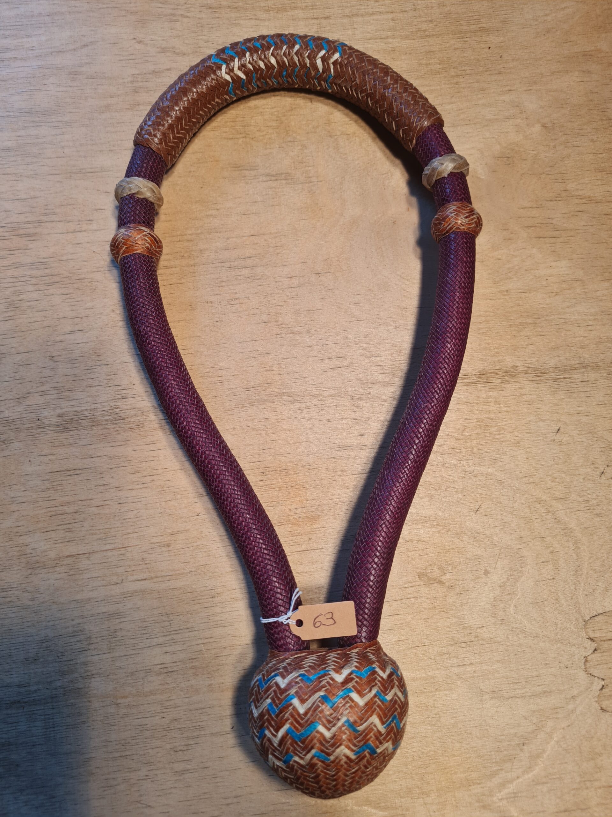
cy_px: 408
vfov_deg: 67.3
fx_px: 613
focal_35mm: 26
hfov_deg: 53.1
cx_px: 306
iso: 50
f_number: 1.8
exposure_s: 1/100
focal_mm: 5.4
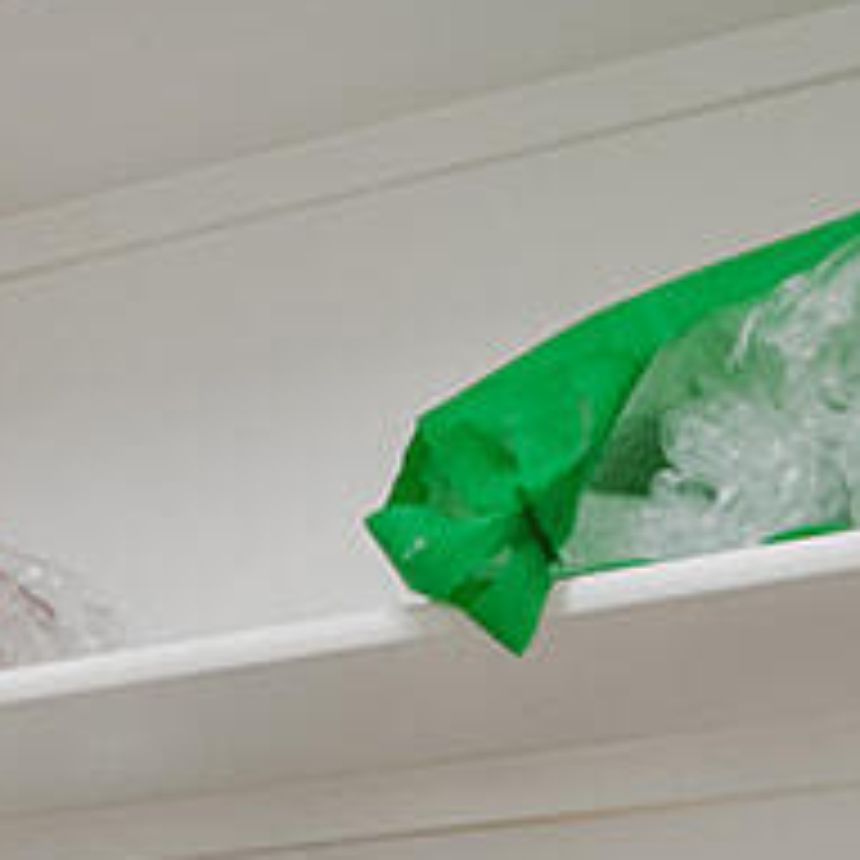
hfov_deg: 12.4
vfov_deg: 13.8
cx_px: -1135
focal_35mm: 114
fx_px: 3204
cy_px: 1484
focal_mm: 16
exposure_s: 2.5
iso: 100
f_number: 8
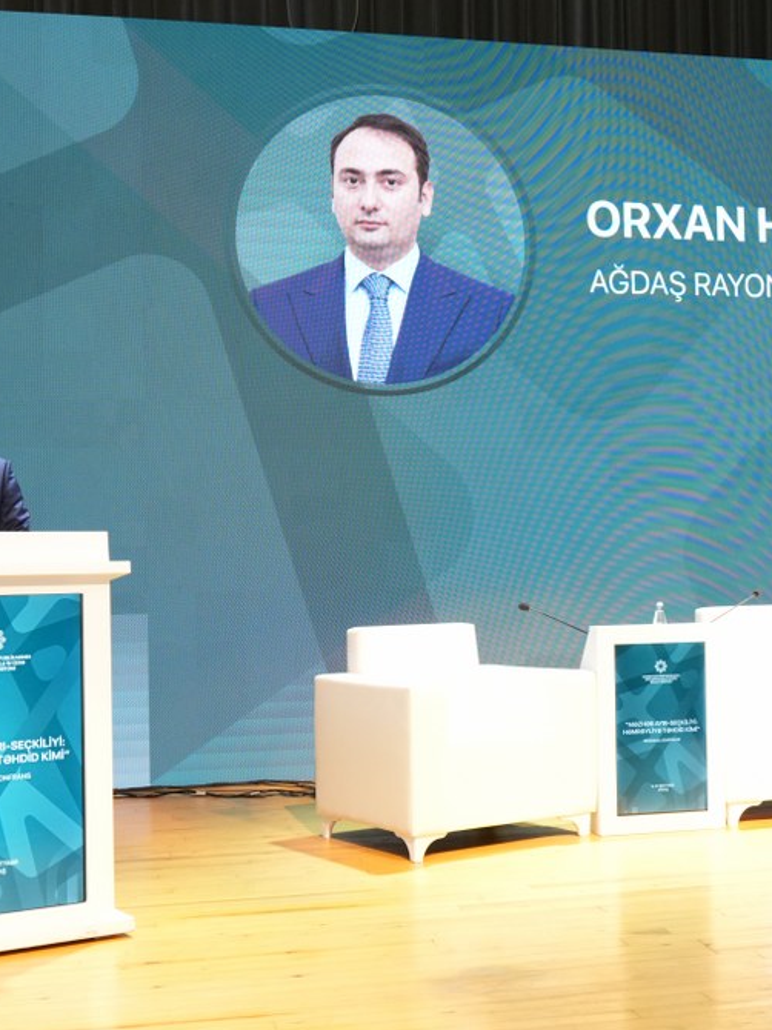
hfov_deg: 28.8
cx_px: 531
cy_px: 510
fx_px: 1488
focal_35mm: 50
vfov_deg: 38.2
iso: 1600
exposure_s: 1/160
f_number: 3.5
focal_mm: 23
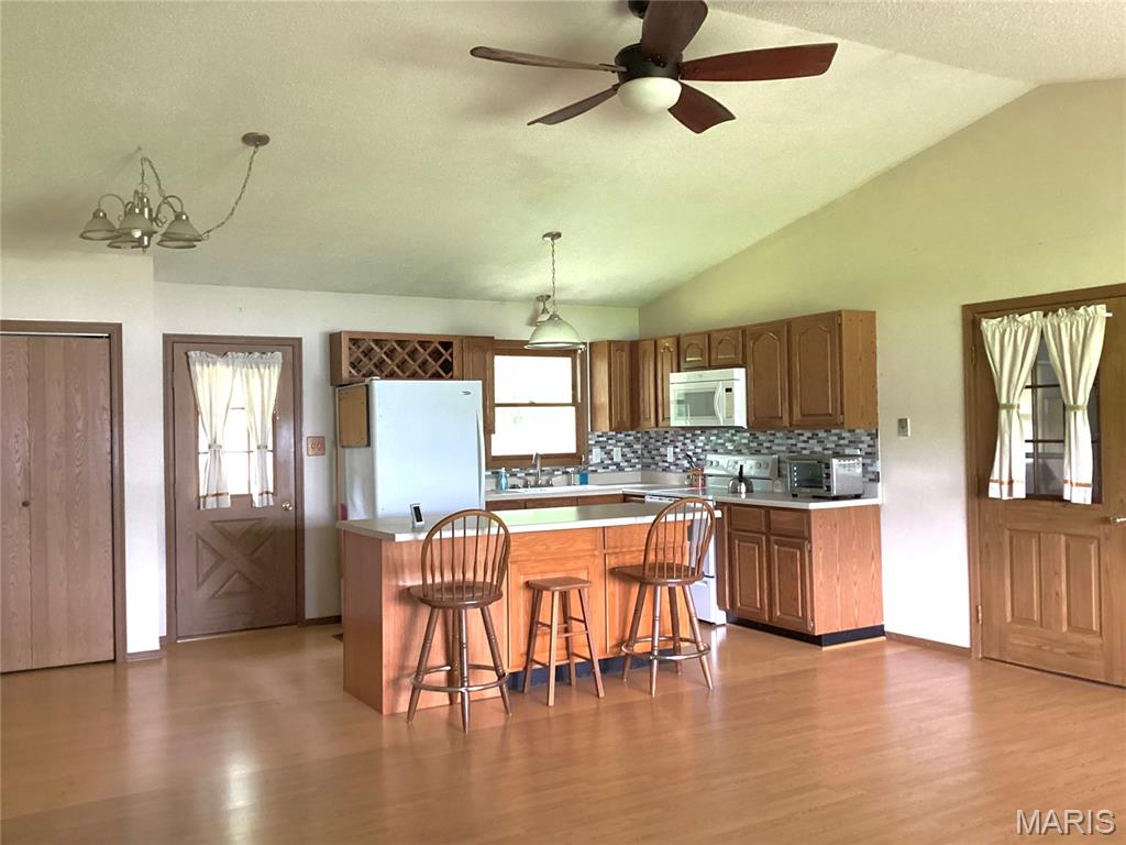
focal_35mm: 31
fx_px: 1008
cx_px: 563
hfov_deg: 58.4
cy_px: 422
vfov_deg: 45.4
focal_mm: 3.3
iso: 250
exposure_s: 1/40
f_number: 2.4
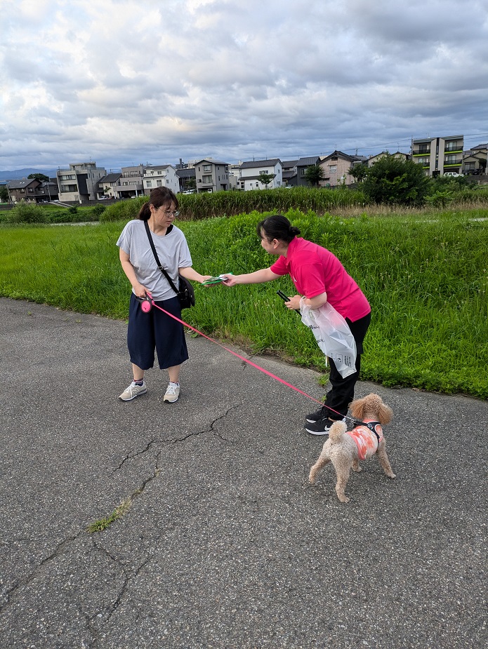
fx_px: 469
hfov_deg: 54.9
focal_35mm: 25
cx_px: 244
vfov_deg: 69.4
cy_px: 324
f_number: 1.89
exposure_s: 1/366
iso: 91
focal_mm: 5.43
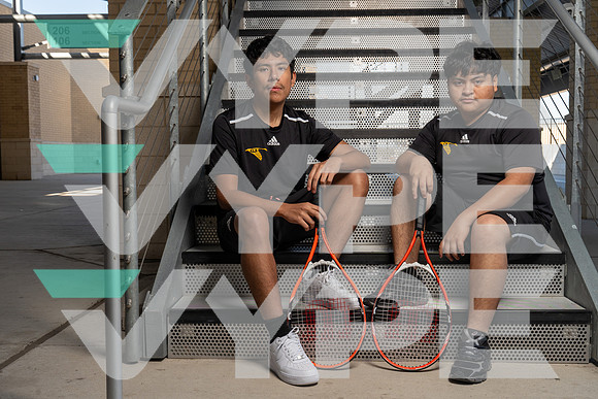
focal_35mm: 44
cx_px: 299
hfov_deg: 44.5
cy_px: 200
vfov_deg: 30.5
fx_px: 731
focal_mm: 44
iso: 250
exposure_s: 1/250
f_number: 8
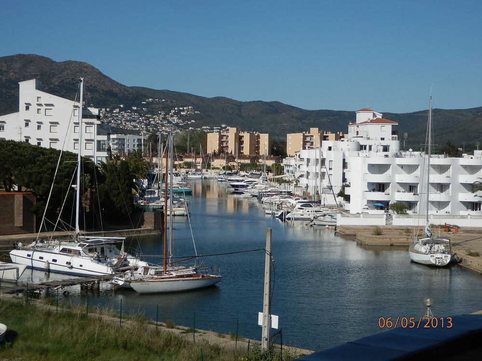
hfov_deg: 32.2
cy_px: 180
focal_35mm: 60
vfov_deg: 24.4
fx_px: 835
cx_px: 241
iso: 80
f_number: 12
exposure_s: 1/200
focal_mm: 10.8
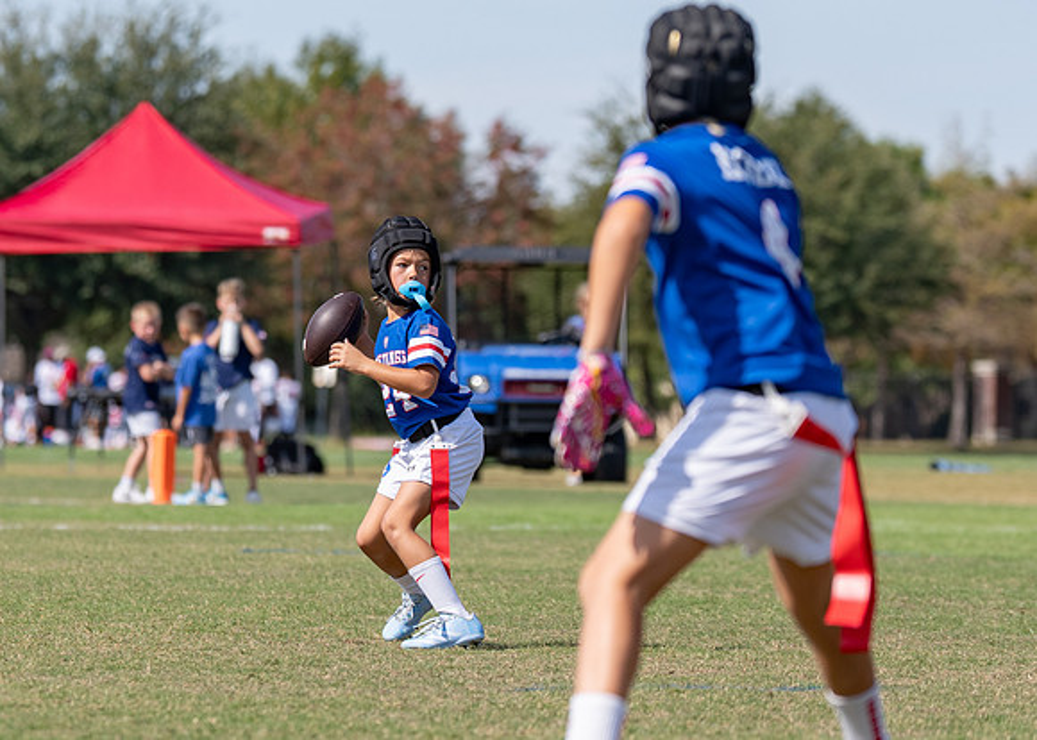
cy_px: 364
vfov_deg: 5.1
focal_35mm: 283
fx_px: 8327
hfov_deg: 7.1
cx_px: 351
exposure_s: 1/1600
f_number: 2.8
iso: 100
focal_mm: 116
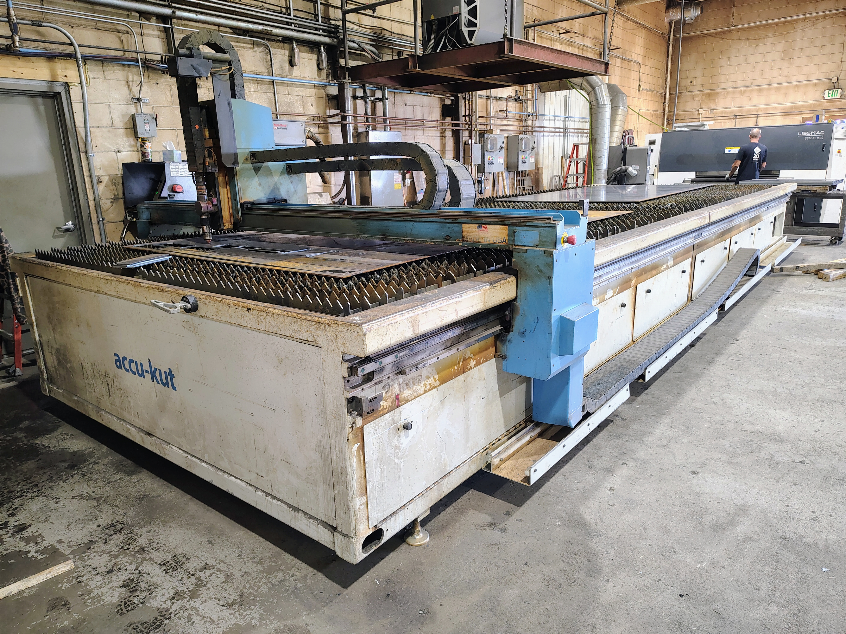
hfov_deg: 71.6
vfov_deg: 56.8
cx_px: 423
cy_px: 317
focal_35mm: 24
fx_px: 587
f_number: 1.8
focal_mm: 5.56
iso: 644
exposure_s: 1/60
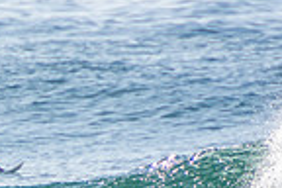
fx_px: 18924
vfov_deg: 0.6
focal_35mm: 2416
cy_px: 269
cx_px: -102
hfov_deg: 0.9
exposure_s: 1/2000
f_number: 5.6
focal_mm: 400
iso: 250
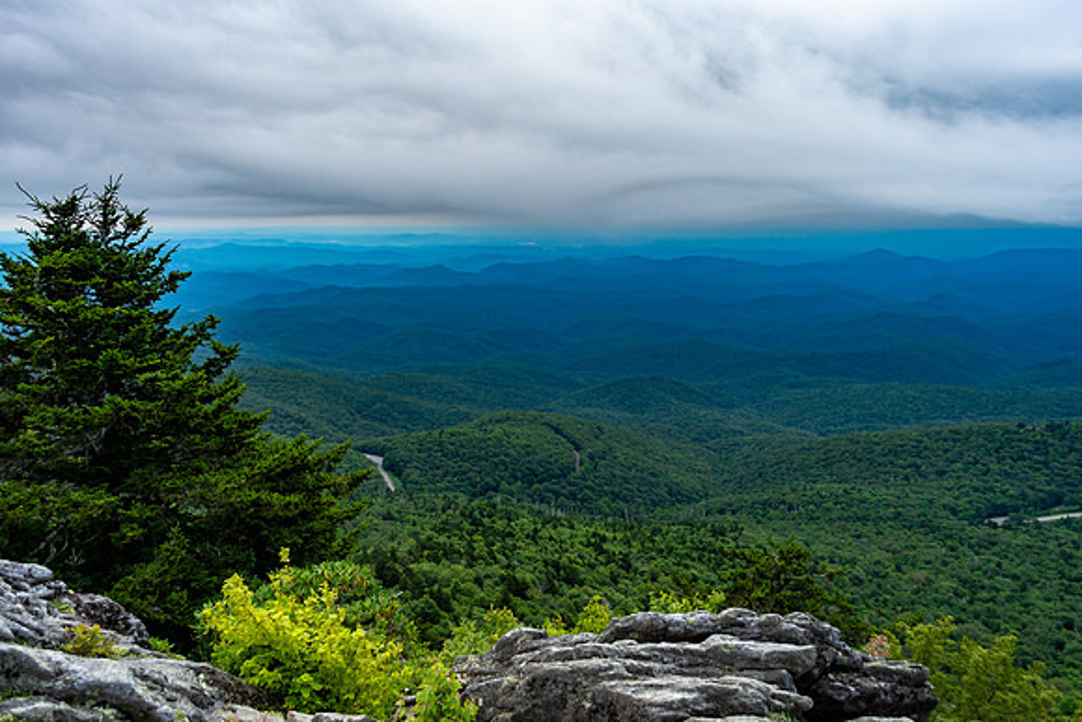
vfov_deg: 41.2
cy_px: 337
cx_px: 577
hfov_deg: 58.7
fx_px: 961
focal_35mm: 32
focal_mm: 20
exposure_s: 1/1250
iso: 200
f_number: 4.5
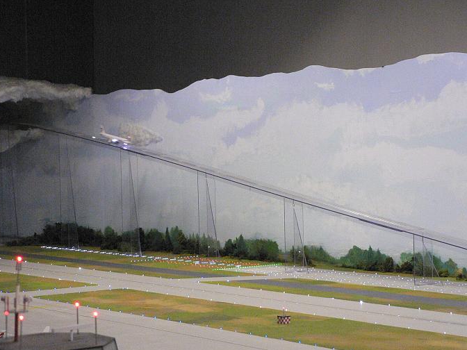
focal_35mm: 81
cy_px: 185
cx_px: 268
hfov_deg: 24.1
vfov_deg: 18.2
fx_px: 1093
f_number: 3.2
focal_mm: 11.4
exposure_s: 1/30
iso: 400
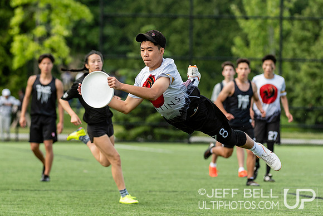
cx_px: 148
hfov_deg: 5.7
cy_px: 109
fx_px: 3243
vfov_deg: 3.8
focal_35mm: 361
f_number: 4
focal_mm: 200
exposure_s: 1/1250
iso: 640
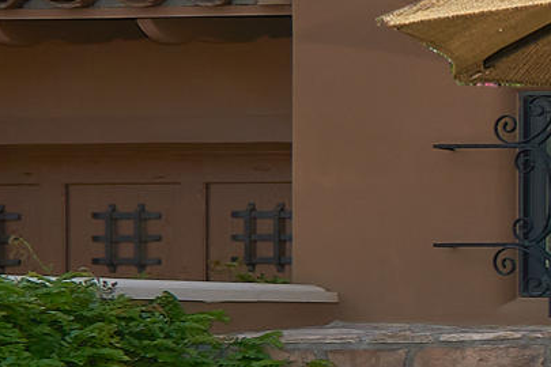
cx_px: 1797
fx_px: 1699
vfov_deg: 12.3
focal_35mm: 111
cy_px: 303
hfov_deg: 10.3
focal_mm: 10
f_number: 8
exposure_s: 1/160
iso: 125
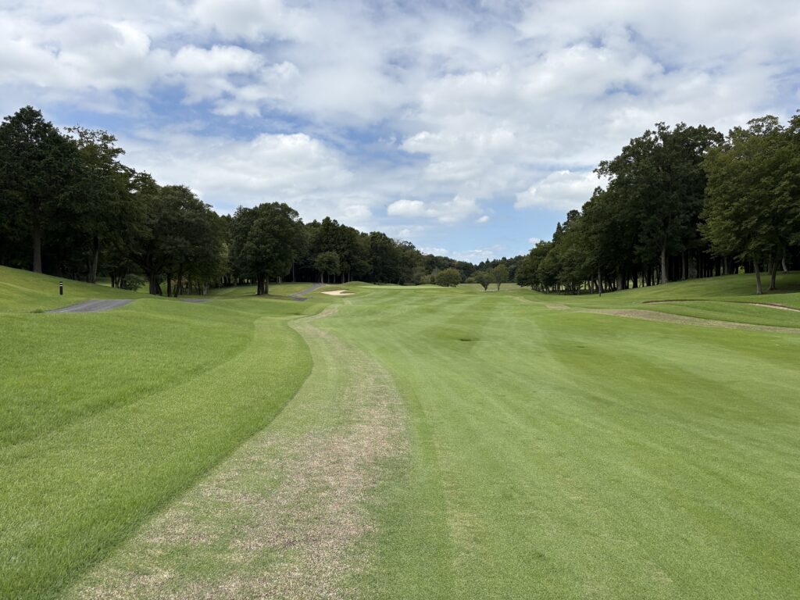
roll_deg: +0.7
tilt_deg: -2.0
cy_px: 300
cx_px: 400
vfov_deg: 53.1
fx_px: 601
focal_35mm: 26
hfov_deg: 67.3
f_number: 1.6
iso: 50
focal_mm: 5.96
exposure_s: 1/4608
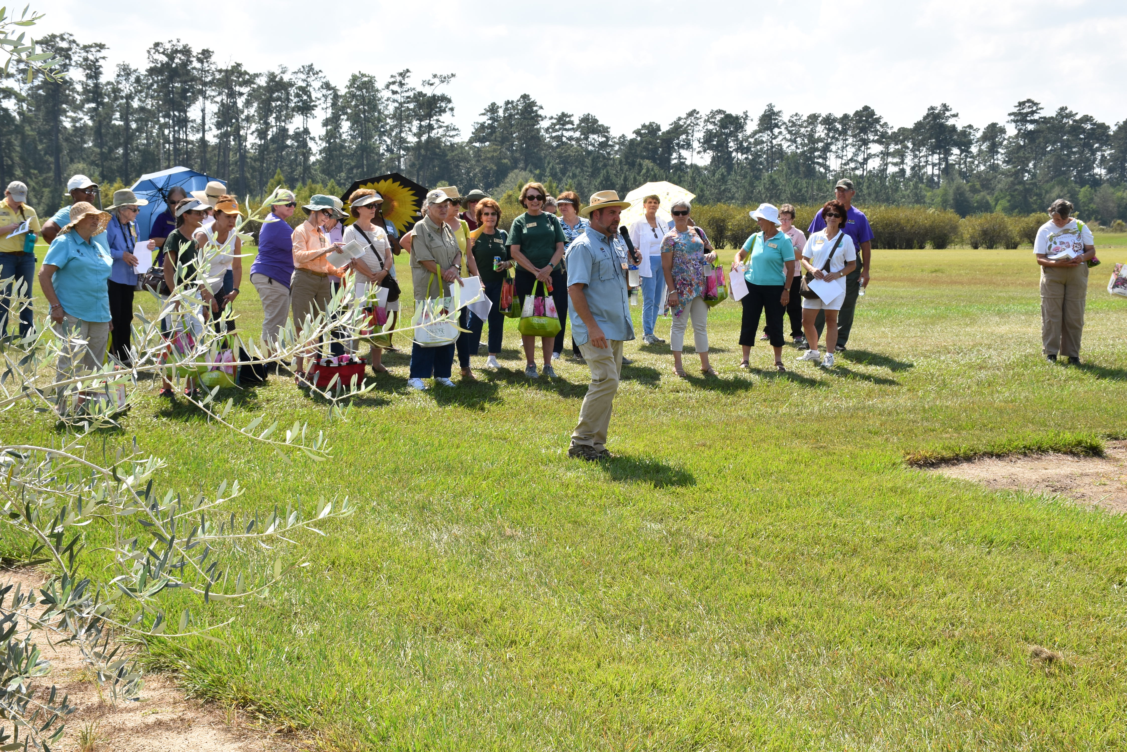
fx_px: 1597
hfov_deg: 38.9
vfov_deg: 26.5
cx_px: 564
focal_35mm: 51
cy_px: 376
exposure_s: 1/250
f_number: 13
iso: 200
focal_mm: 34
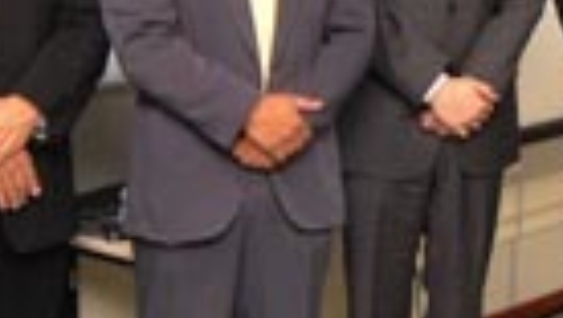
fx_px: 1524
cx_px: 698
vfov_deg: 11.8
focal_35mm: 102
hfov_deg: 19.5
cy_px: -16
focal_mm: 18
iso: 800
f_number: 5.6
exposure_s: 1/60
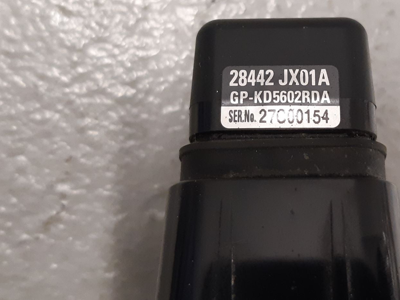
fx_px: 497
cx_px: 268
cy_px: 87
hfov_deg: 43.2
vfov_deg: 33.1
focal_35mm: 43
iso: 250
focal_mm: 3.93
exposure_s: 1/33
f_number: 1.7
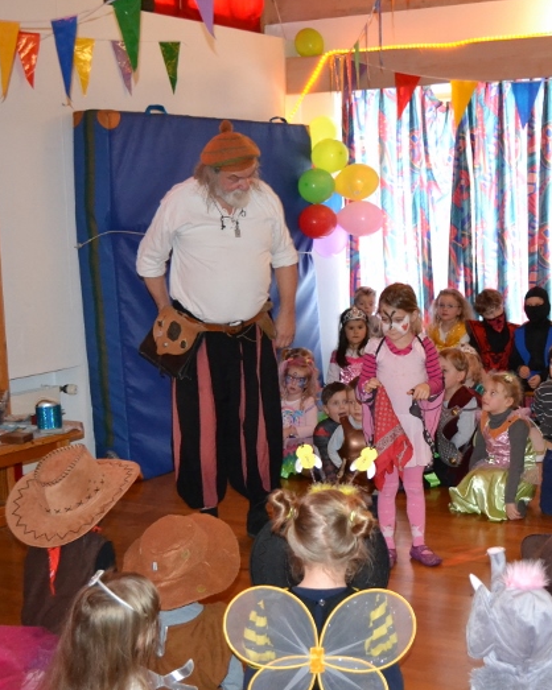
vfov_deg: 33.6
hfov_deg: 26.8
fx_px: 1144
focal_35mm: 56
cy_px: 348
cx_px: 417
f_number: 4.2
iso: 3200
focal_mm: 26
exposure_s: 1/60
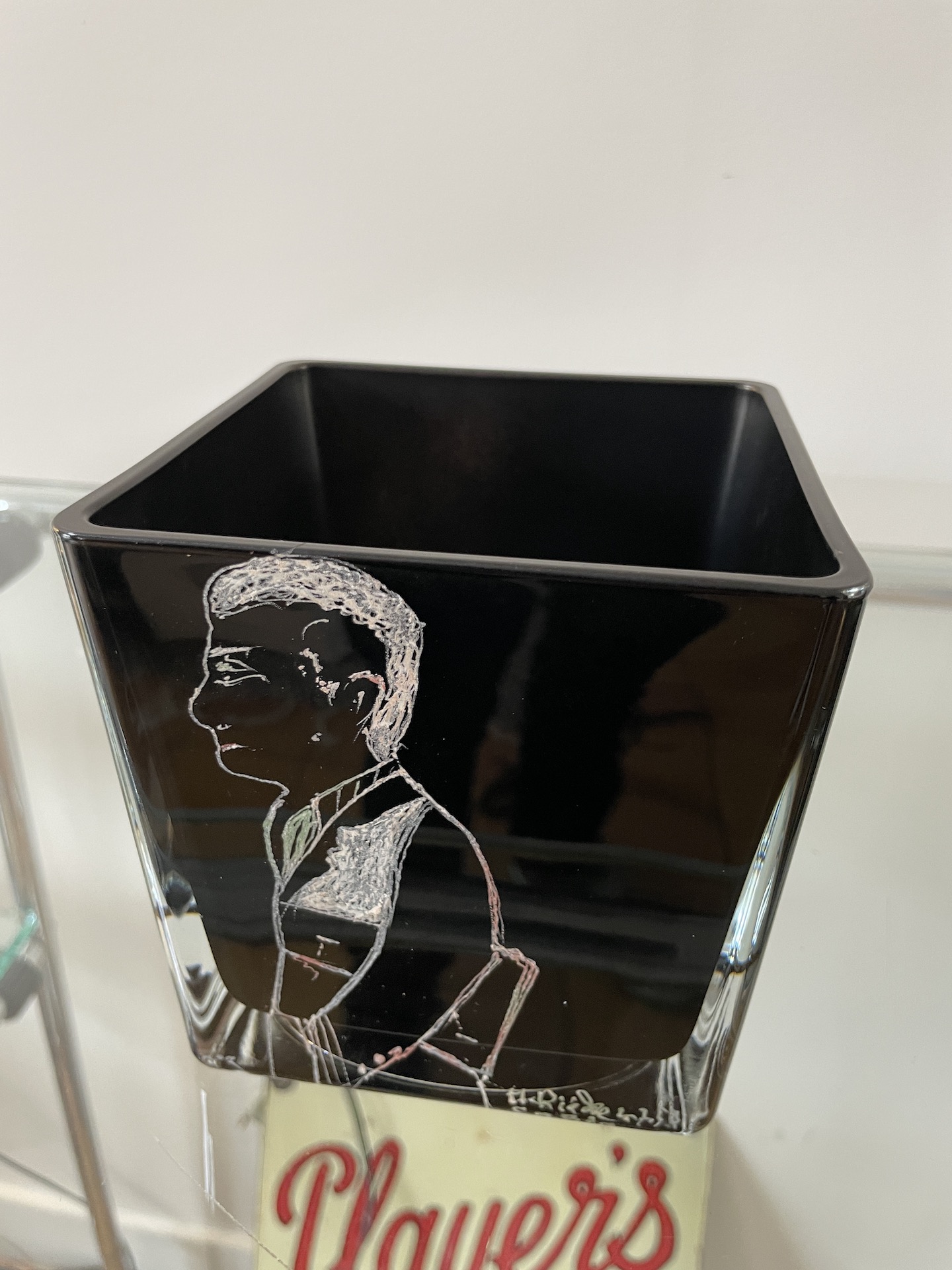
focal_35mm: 26
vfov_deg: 67.3
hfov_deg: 53.1
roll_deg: -0.9
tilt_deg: -26.5
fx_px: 953
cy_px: 635
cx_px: 476
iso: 160
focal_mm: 4.2
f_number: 1.6
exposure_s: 1/60
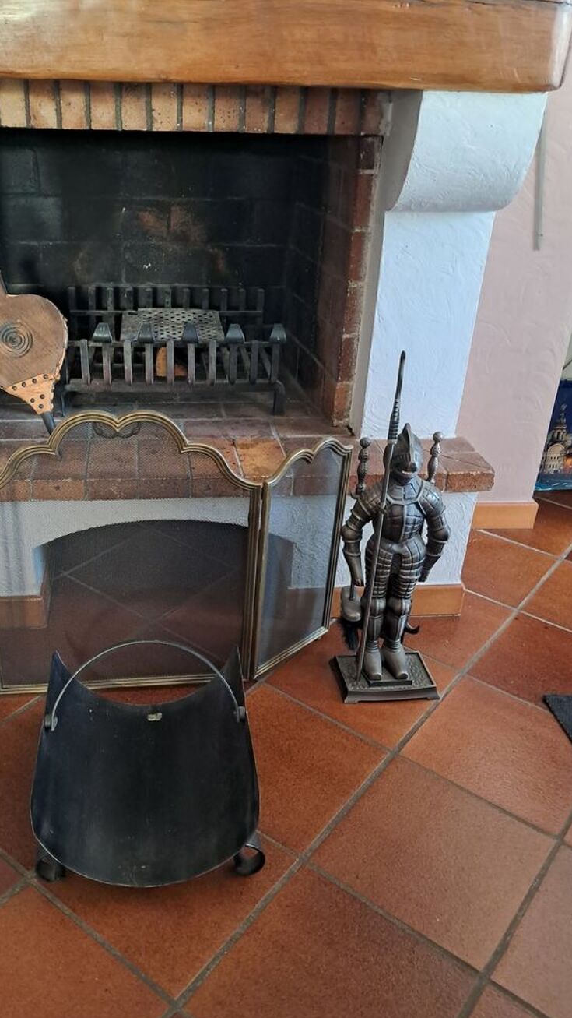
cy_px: 518
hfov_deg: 38.6
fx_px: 809
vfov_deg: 64.3
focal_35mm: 30
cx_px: 202
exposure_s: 1/33
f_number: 1.8
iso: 500
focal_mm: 4
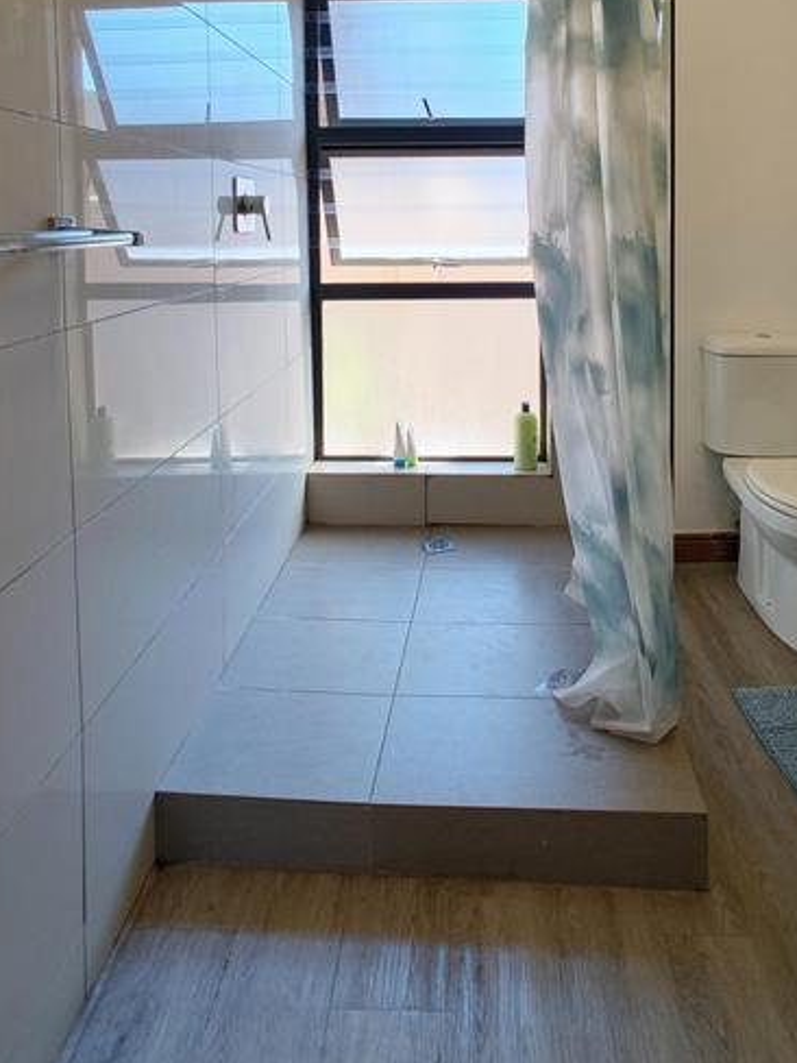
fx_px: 706
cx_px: 459
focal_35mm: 23
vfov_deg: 68.4
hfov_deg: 58.6
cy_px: 248
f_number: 2.2
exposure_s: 1/60
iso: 800
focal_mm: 2.15
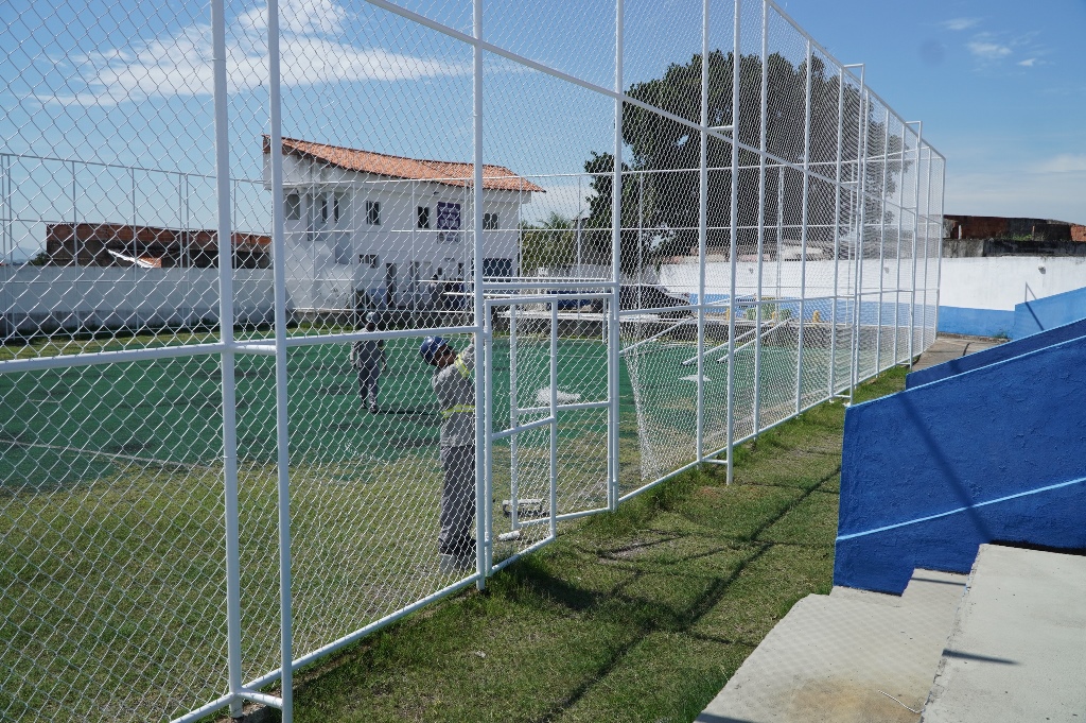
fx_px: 904
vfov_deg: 43.5
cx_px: 543
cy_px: 362
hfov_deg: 62.0
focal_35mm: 30
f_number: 6.3
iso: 250
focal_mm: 20
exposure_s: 1/1600
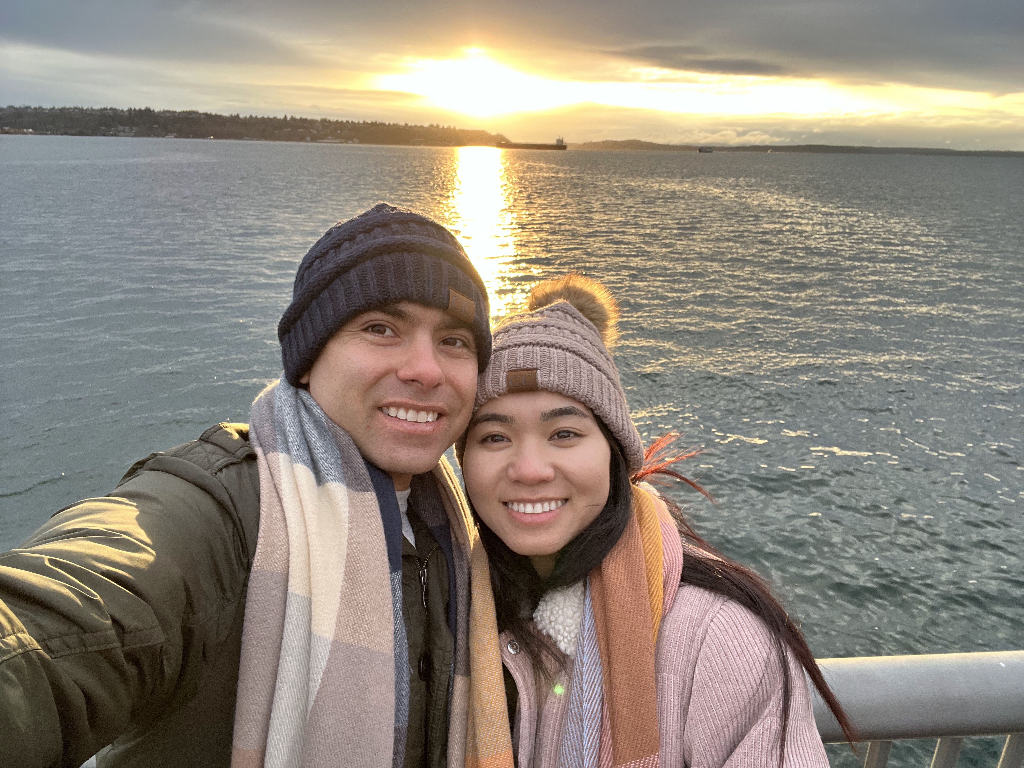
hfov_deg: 73.9
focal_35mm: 23
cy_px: 384
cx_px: 512
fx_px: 680
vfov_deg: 58.9
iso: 100
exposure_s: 1/104
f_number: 2.2
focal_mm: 2.71
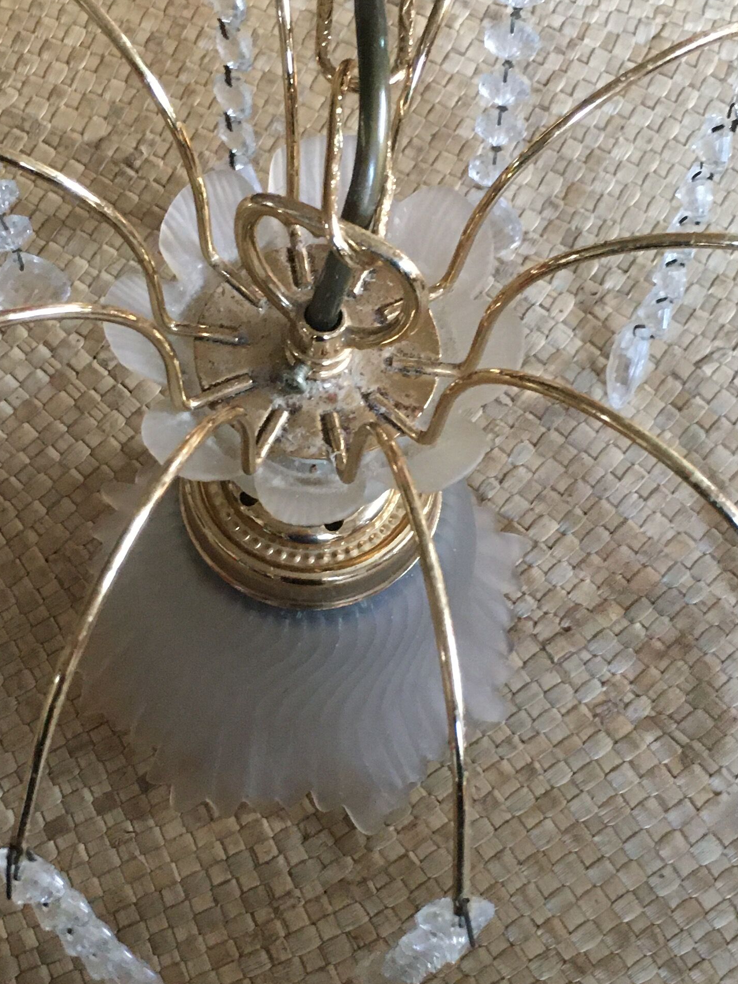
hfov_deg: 24.0
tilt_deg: -67.3
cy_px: 506
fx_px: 1734
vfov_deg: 31.7
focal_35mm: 61
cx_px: 326
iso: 200
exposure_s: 1/20
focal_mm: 4.15
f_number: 2.2
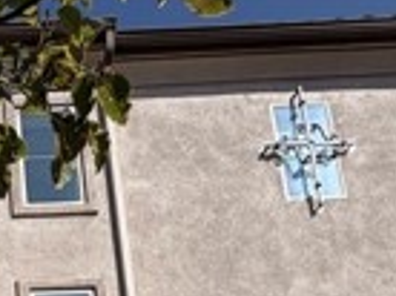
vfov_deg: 15.1
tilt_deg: +13.6
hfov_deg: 25.0
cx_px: -146
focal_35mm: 65
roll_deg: +0.1
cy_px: 681
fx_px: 742
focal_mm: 2.22
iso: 20
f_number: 2.2
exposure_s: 1/1105
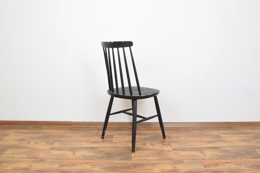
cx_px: 130
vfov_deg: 41.7
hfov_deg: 59.5
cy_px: 86
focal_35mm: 32
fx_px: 227
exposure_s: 3
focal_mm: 21
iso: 100
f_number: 25
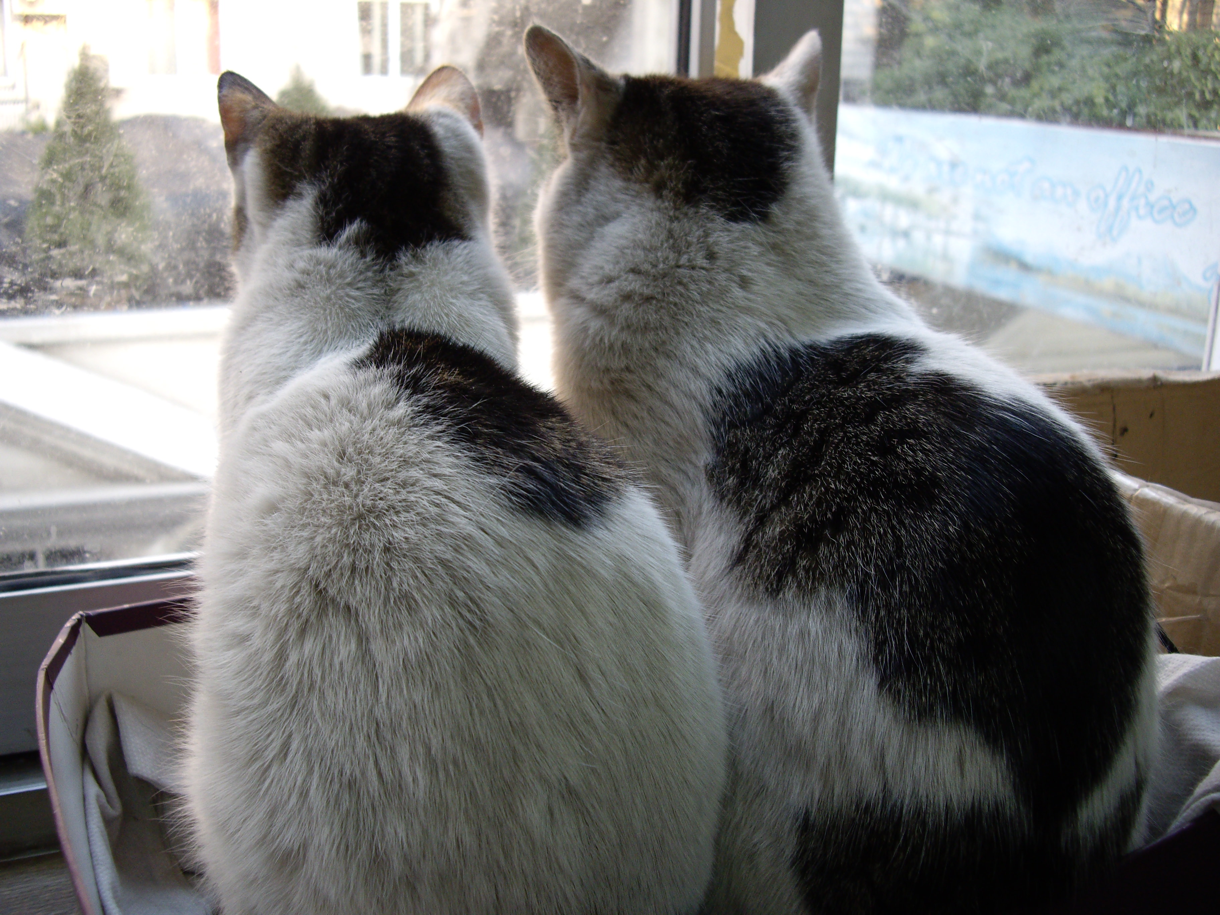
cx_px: 610
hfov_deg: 49.0
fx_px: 1339
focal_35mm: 38
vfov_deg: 37.7
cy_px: 458
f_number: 2.8
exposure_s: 1/60
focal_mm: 7.9
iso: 200
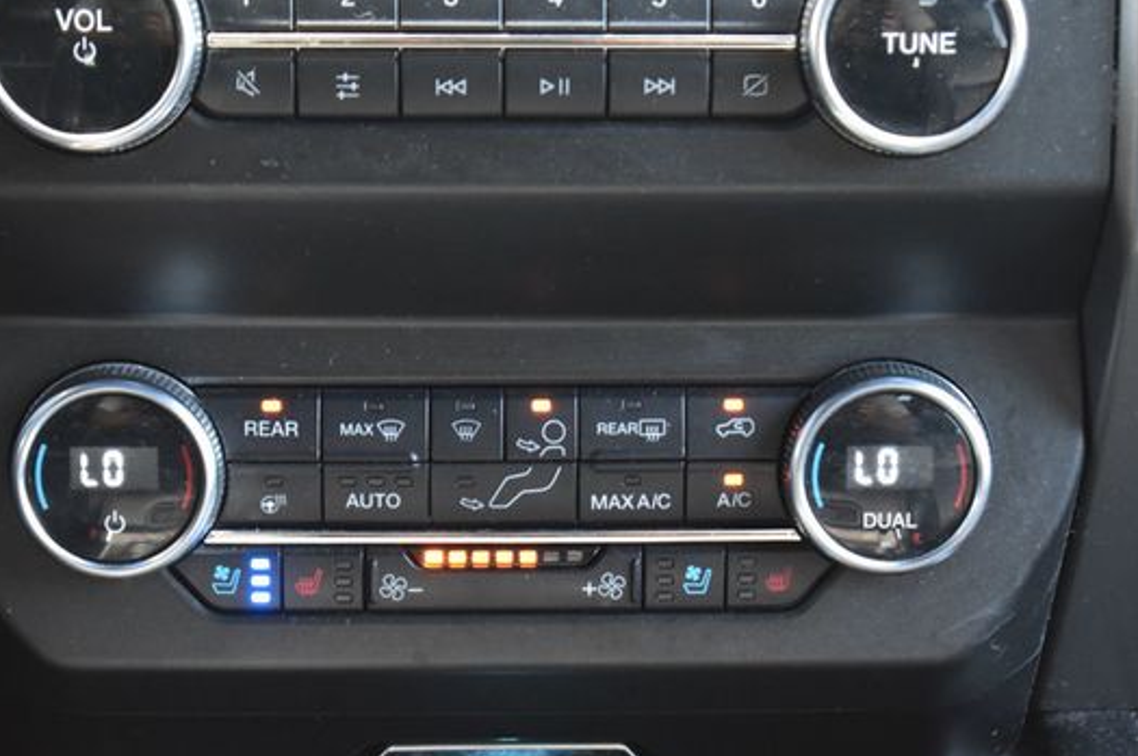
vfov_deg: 13.6
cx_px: 607
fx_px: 3177
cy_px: 440
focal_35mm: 101
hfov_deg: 20.3
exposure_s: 1/15
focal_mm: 55
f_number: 6.3
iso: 1400
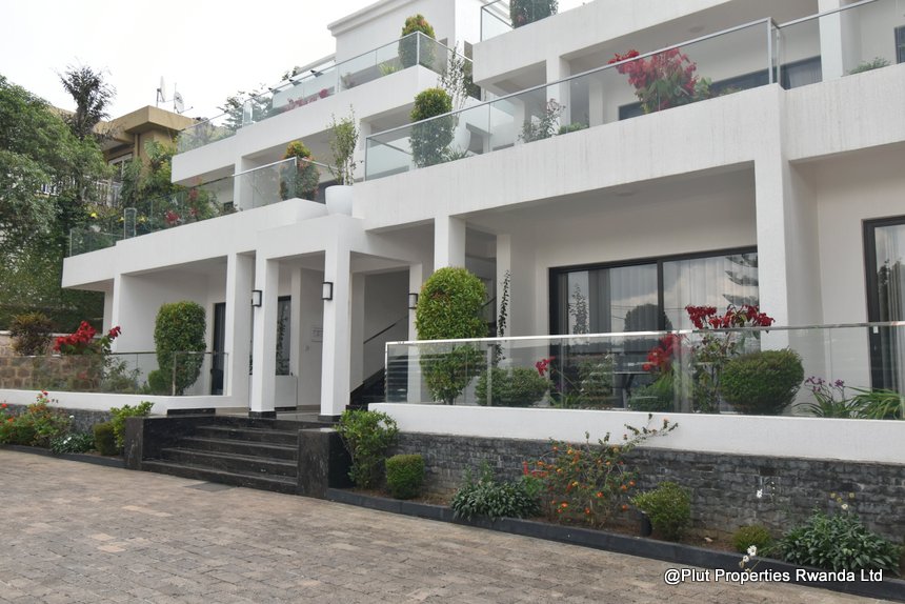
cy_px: 302
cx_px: 452
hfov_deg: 61.9
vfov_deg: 43.6
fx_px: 754
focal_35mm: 30
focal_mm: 20
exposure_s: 1/180
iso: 400
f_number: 8
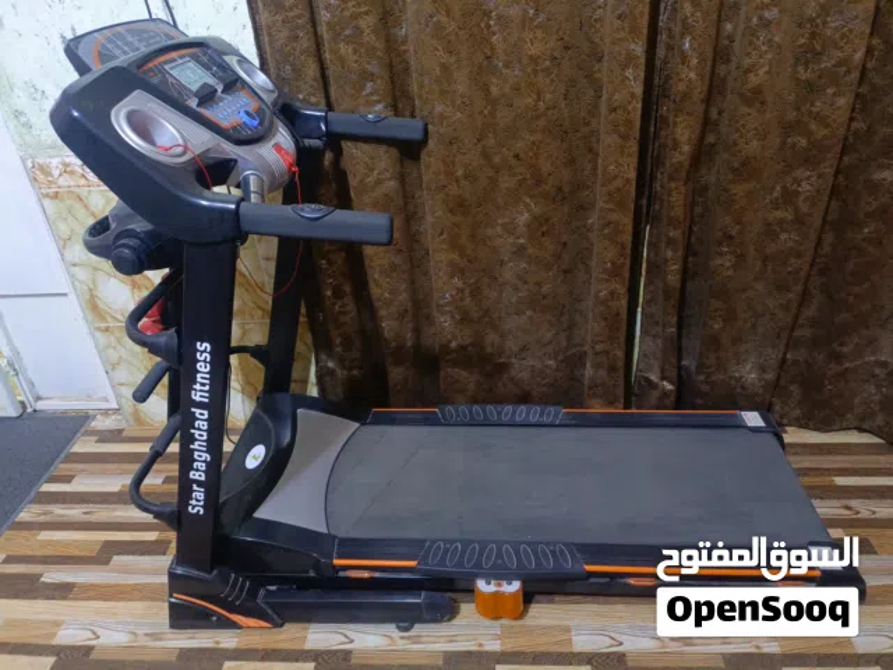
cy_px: 335
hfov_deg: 69.4
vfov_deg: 54.9
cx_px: 446
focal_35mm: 25
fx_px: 645
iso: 1260
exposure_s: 1/30
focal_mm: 4.76
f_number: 1.69
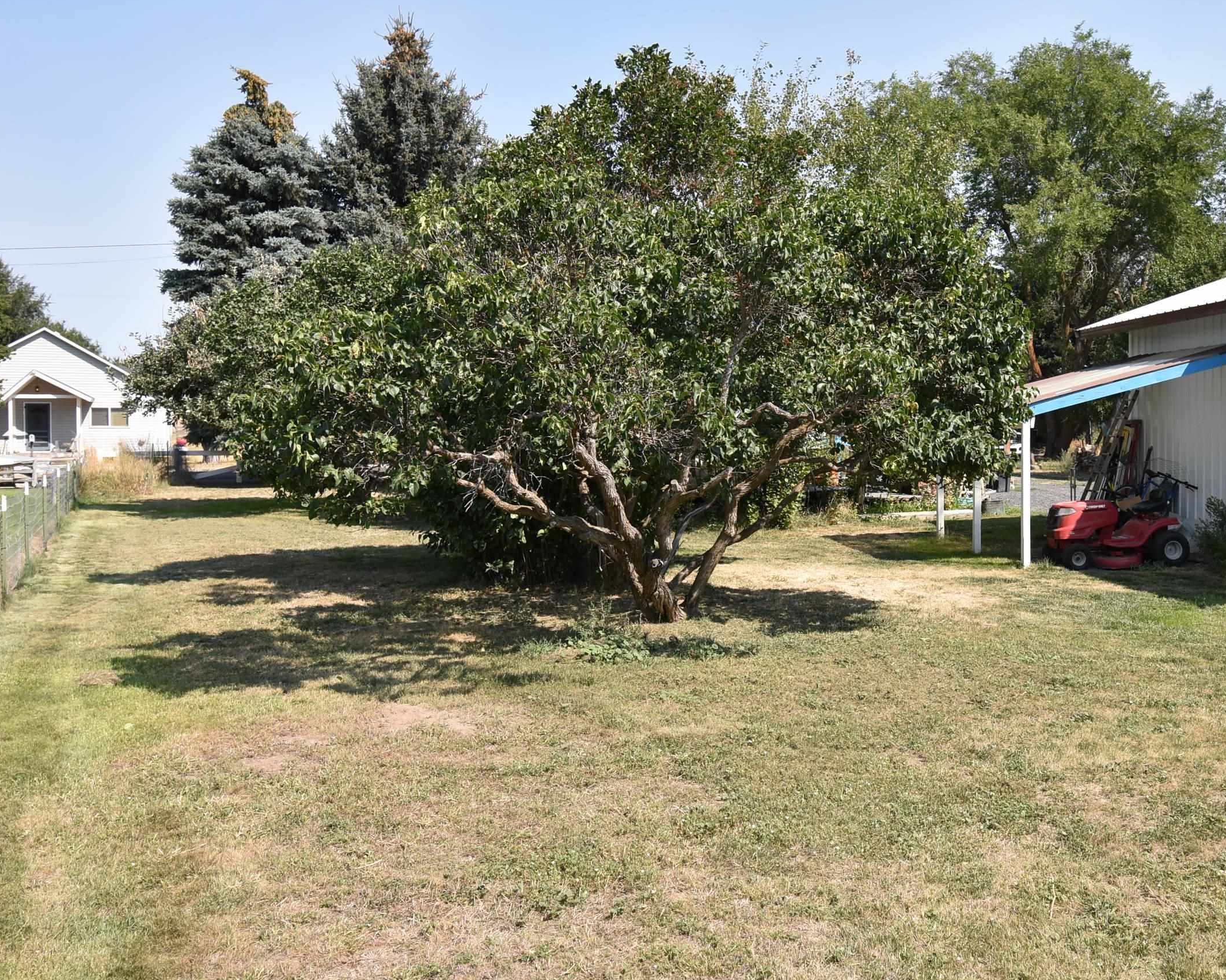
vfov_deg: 43.7
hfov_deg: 52.5
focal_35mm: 34
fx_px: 1221
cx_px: 794
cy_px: 452
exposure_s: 1/500
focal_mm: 17
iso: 250
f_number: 8
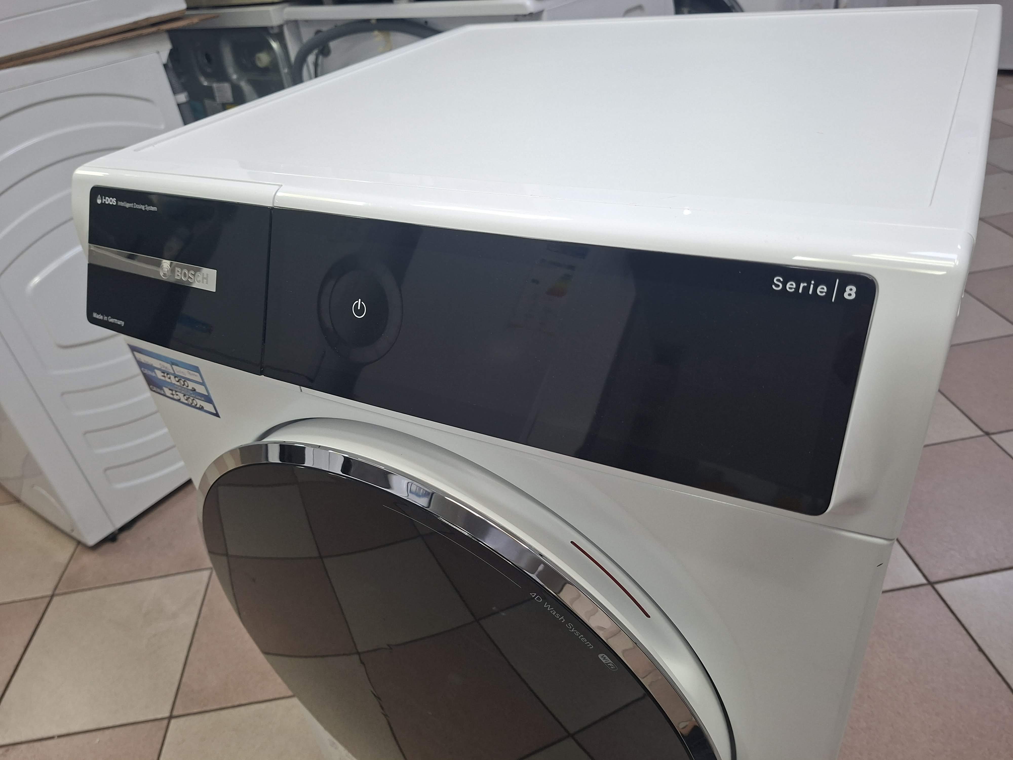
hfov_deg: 73.9
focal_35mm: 23
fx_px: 673
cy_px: 380
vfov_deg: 58.9
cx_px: 506
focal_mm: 5.54
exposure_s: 1/100
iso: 250
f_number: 1.8
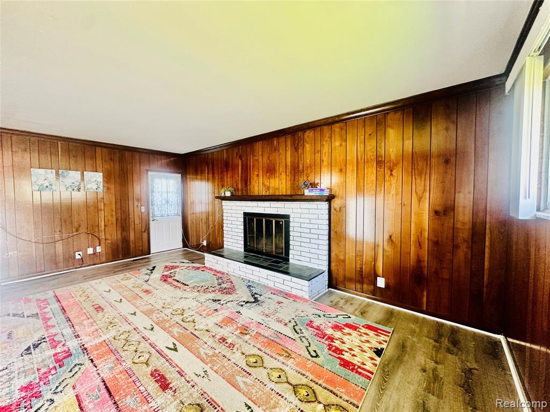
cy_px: 206
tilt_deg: -2.3
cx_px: 275
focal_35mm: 14
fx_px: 222
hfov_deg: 102.1
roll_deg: -0.1
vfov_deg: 85.7
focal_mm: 2.22
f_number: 2.2
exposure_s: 1/60
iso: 250
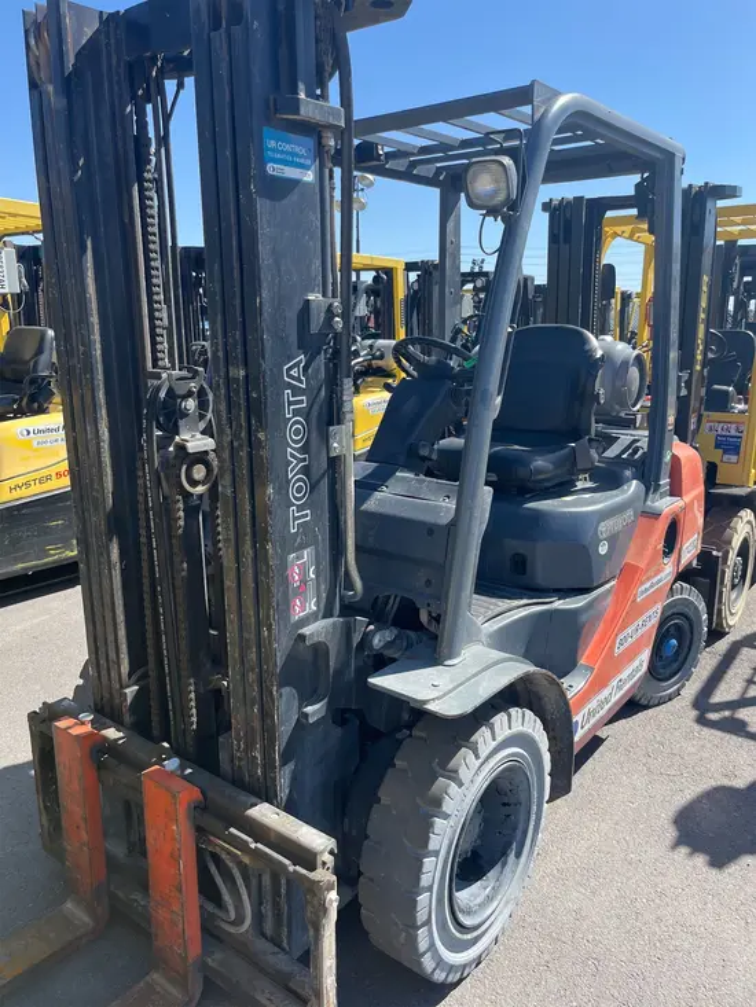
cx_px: 378
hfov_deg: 53.1
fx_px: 757
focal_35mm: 26
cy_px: 504
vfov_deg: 67.3
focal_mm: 5.1
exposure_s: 1/1372
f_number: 1.6
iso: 50
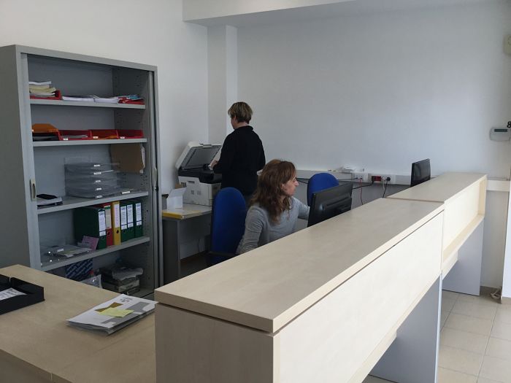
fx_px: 458
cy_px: 192
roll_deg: -1.6
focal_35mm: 31
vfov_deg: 45.4
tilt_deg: -8.6
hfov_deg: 58.4
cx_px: 256
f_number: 2.4
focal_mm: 3.3
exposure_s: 1/100
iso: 40
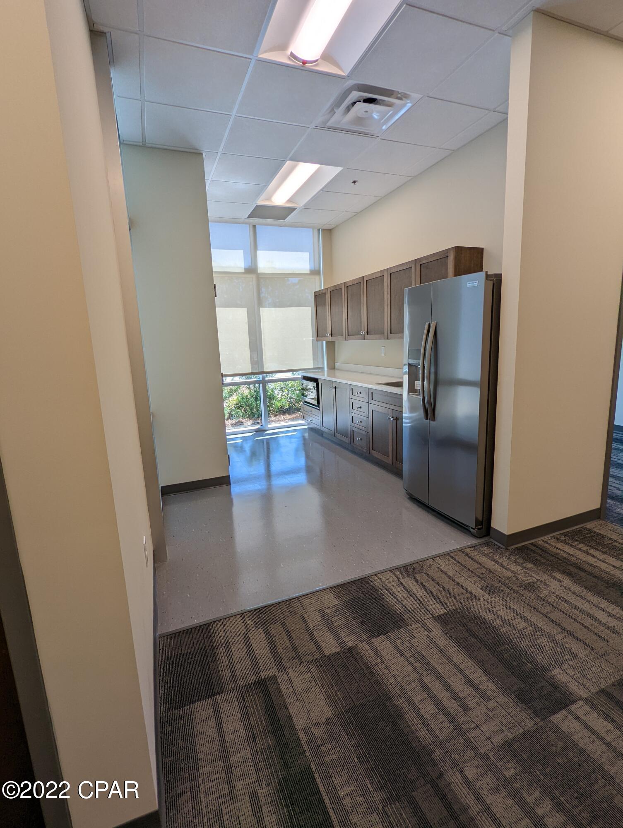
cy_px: 414
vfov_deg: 94.4
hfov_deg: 78.2
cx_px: 312
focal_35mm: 16
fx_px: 383
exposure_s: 1/231
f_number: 2.2
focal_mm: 2.35
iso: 49
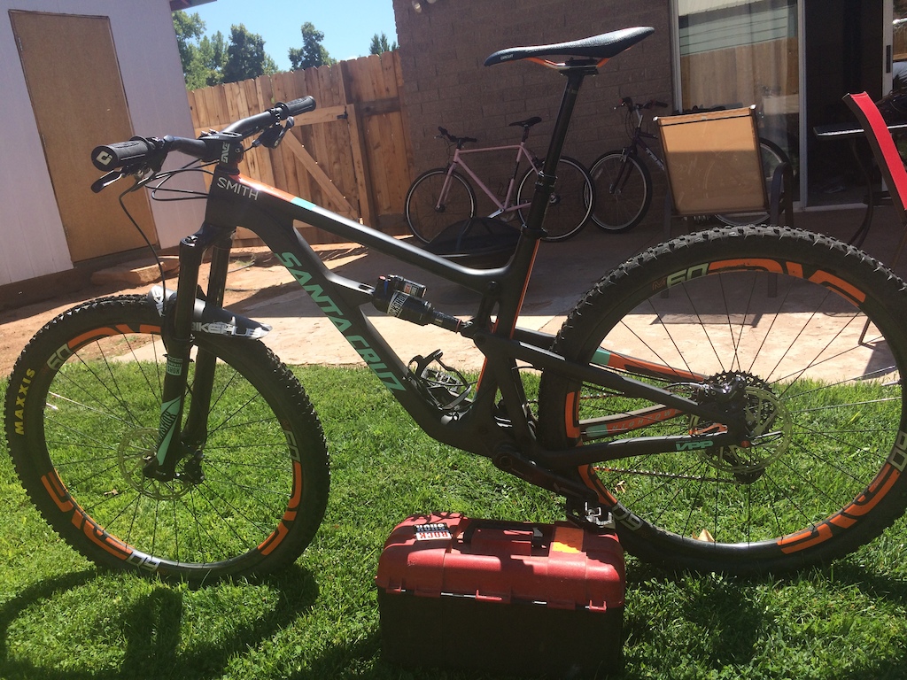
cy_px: 340
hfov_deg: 61.7
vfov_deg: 48.2
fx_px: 760
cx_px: 454
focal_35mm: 29
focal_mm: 4.15
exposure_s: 1/1208
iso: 32
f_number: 2.2
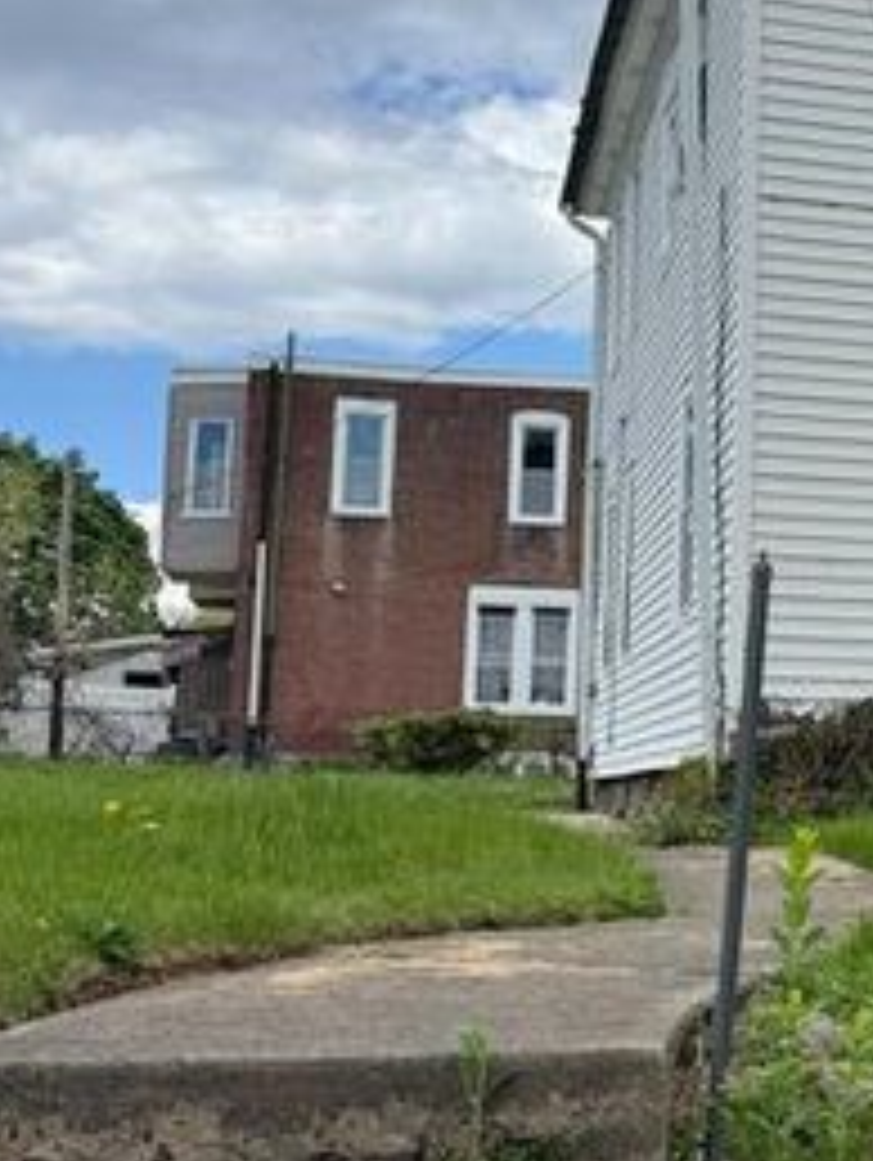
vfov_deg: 31.2
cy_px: 551
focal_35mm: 62
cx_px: 1008
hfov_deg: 22.1
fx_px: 2081
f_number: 1.78
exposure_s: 1/3597
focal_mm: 6.76
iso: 80
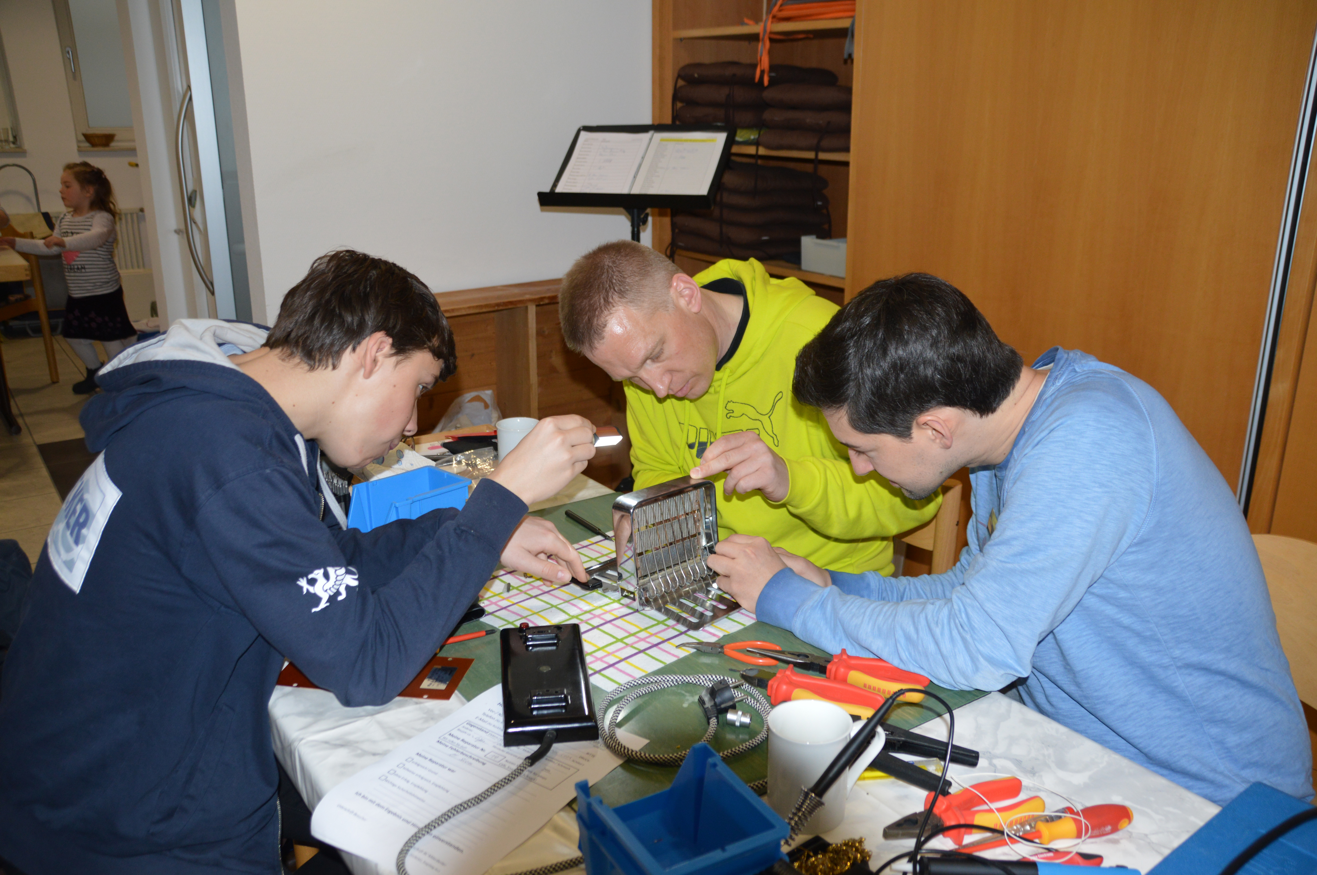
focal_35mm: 27
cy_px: 438
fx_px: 987
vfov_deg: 47.8
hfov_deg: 67.4
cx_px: 658
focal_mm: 18
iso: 450
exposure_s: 1/60
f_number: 3.5
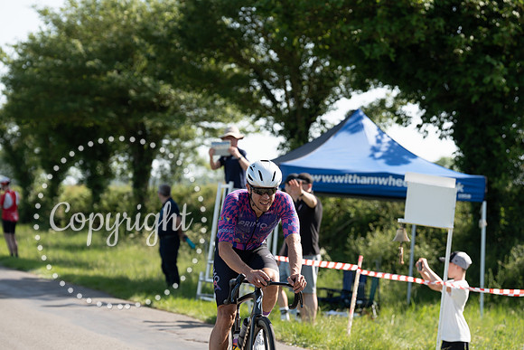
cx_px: 262
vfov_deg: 10.6
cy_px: 175
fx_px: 1893
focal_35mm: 130
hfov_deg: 15.8
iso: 320
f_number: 4.5
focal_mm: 130
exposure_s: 1/1250
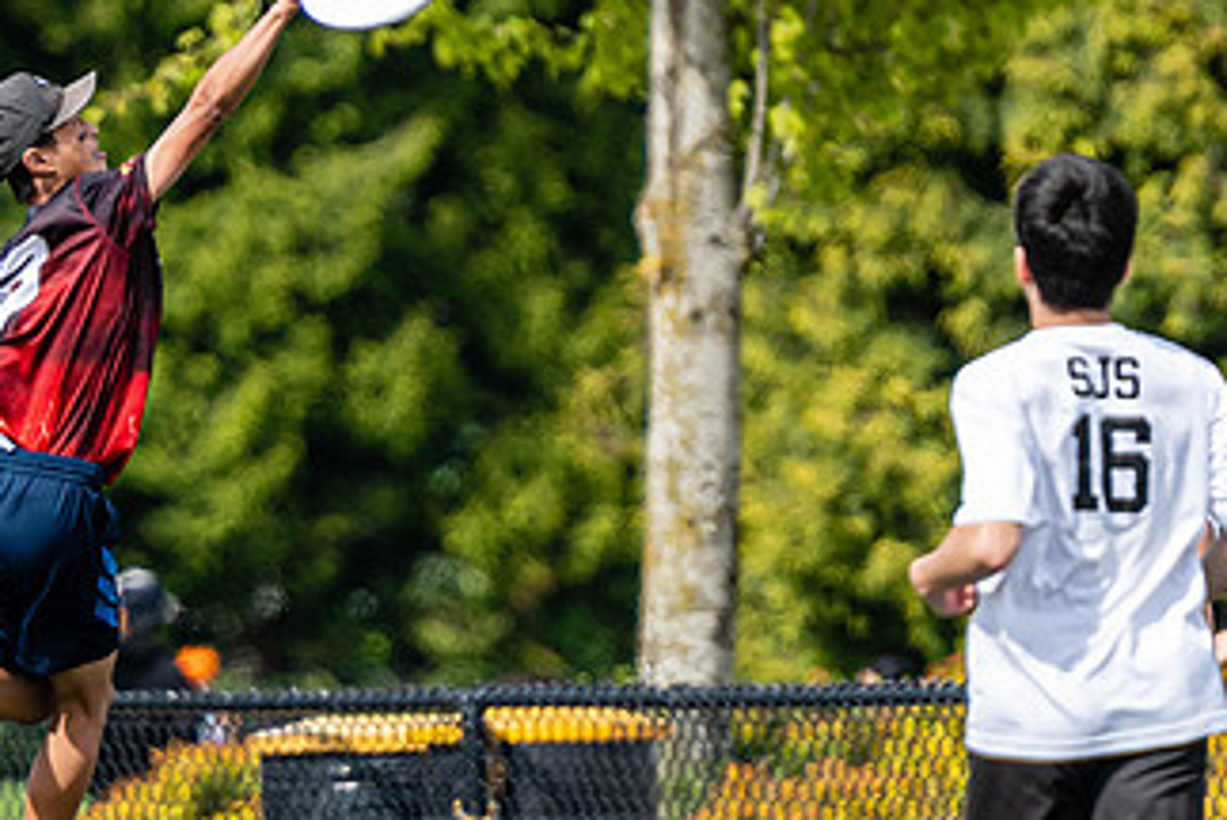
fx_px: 32851
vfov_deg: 1.4
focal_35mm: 963
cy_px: 269
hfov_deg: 2.1
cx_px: 112
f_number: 2.8
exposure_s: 1/2500
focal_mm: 200
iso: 200
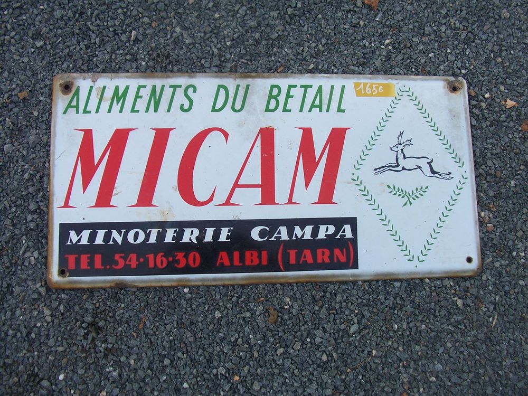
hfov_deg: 52.6
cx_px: 264
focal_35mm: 35
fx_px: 534
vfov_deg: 40.7
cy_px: 198
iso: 80
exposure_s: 1/125
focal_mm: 6
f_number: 2.8
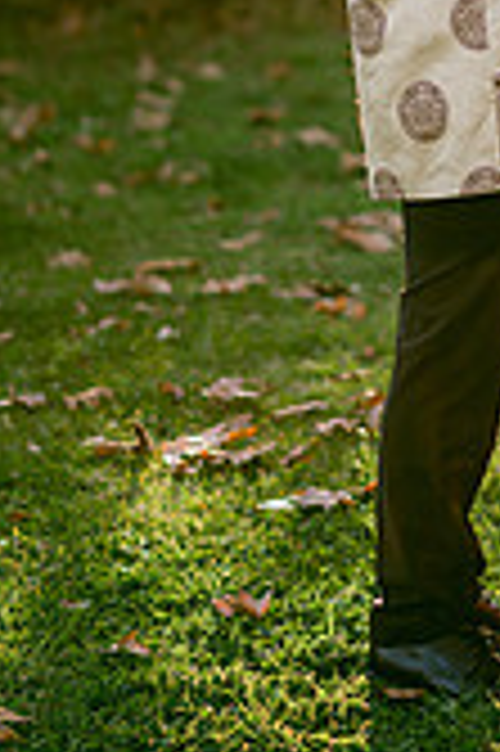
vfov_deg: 8.9
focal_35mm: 229
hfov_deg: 6.0
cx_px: 556
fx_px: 4780
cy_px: -95
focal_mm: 85
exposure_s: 1/500
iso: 200
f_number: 2
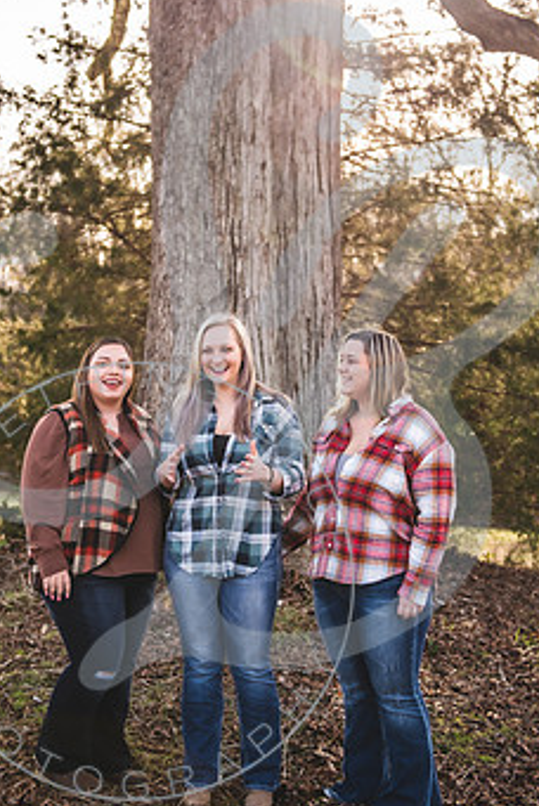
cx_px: 241
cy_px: 402
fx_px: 1300
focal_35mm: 58
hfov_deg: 23.4
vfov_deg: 34.5
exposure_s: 1/400
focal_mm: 44
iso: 100
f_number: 2.8
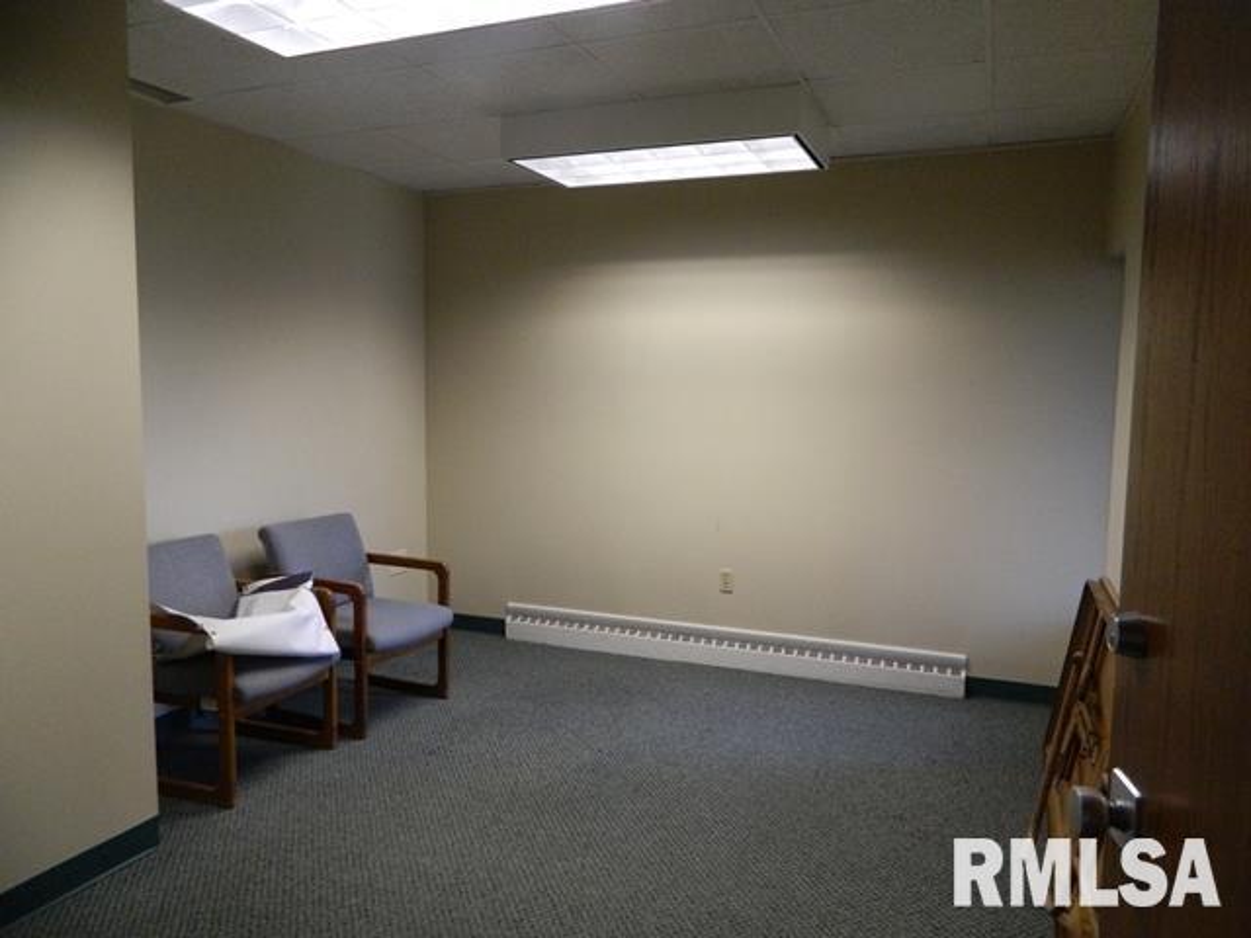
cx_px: 626
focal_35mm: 25
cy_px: 469
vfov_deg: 54.9
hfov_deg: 69.4
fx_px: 903
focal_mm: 4.5
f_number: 3.1
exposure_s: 1/50
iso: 400
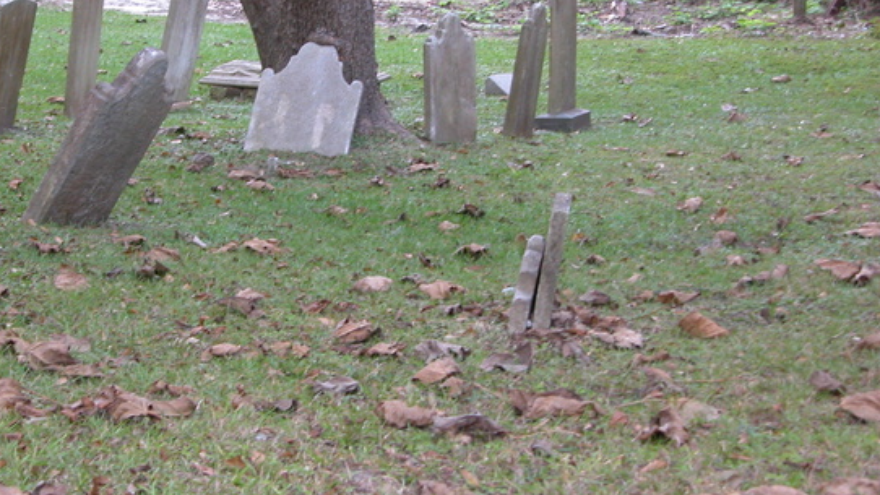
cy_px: 221
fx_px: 2450
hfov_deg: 20.3
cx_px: 284
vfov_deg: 11.5
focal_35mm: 105
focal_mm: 16.8
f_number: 3.2
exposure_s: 1/28
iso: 100
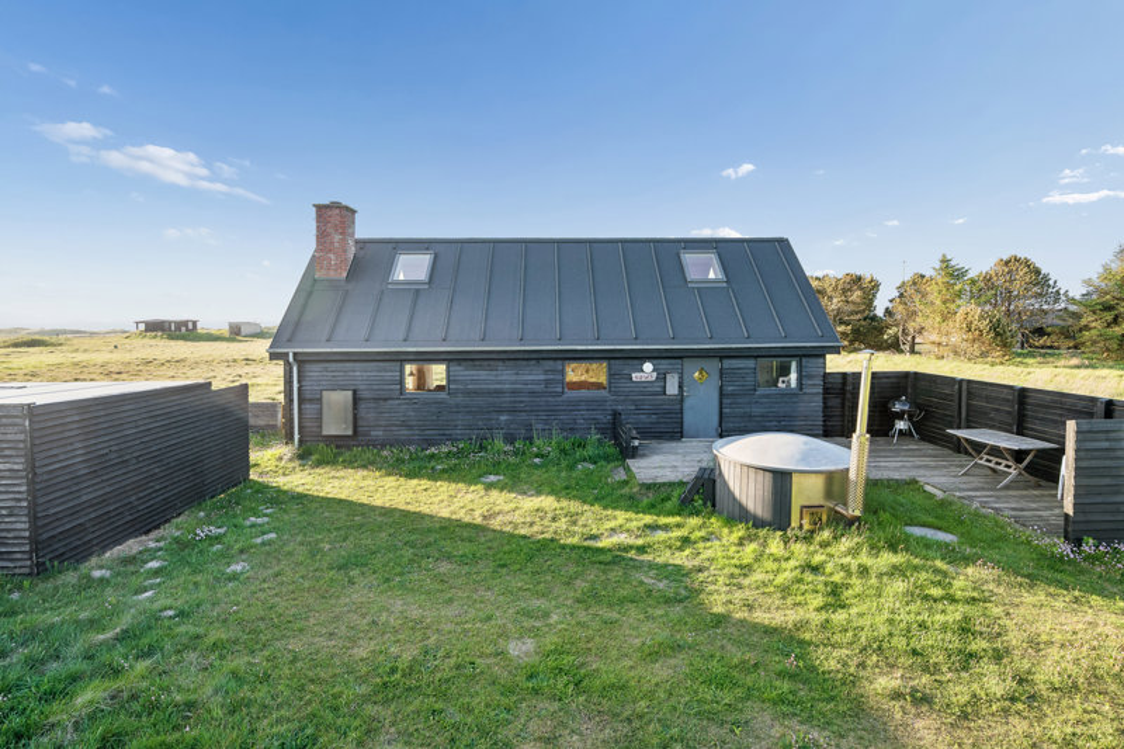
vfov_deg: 70.4
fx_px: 531
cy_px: 374
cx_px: 562
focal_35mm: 17
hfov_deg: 93.3
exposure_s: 1/160
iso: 200
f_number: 5.6
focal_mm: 17
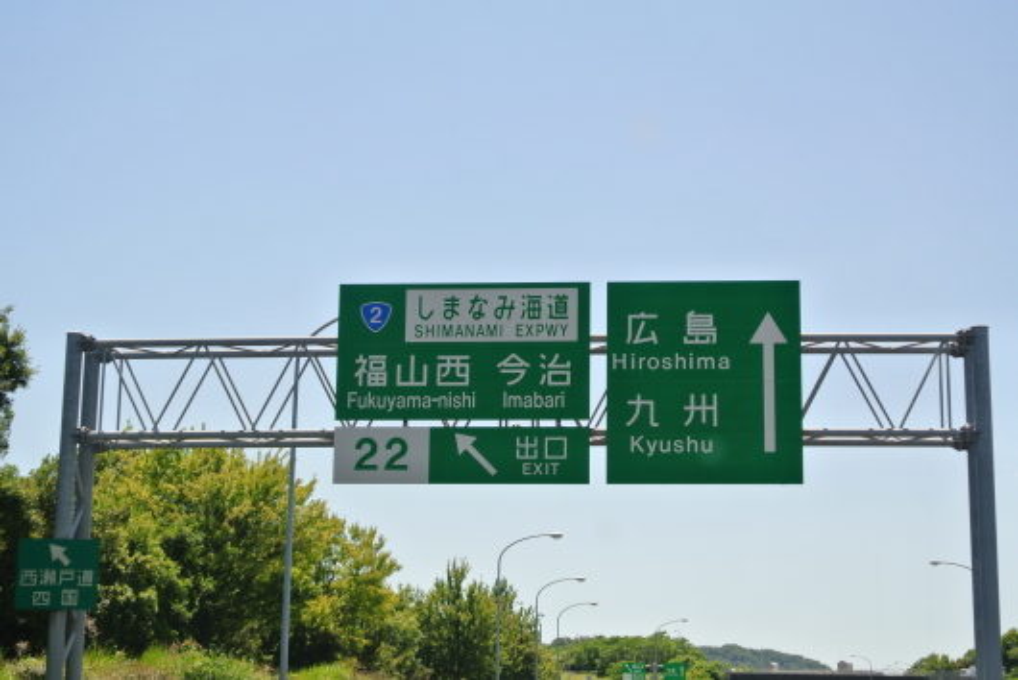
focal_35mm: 72
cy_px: 340
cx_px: 509
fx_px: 2037
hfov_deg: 28.1
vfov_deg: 19.0
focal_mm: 26.7
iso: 100
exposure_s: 1/400
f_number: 5.6
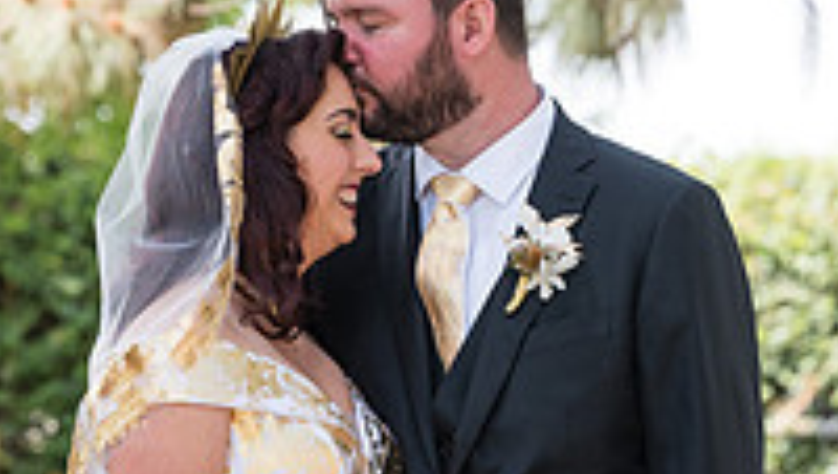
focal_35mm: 306
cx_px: 339
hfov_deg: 7.0
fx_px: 6807
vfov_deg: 4.0
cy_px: 495
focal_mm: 101
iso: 500
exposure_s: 1/640
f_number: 4.5
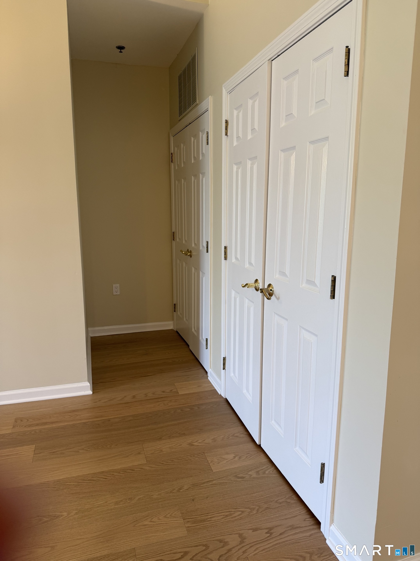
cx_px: 210
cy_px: 280
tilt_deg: -11.2
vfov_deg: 71.6
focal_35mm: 24
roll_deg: -0.3
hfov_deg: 56.8
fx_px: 388
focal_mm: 6.76
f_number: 1.78
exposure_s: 1/60
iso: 125
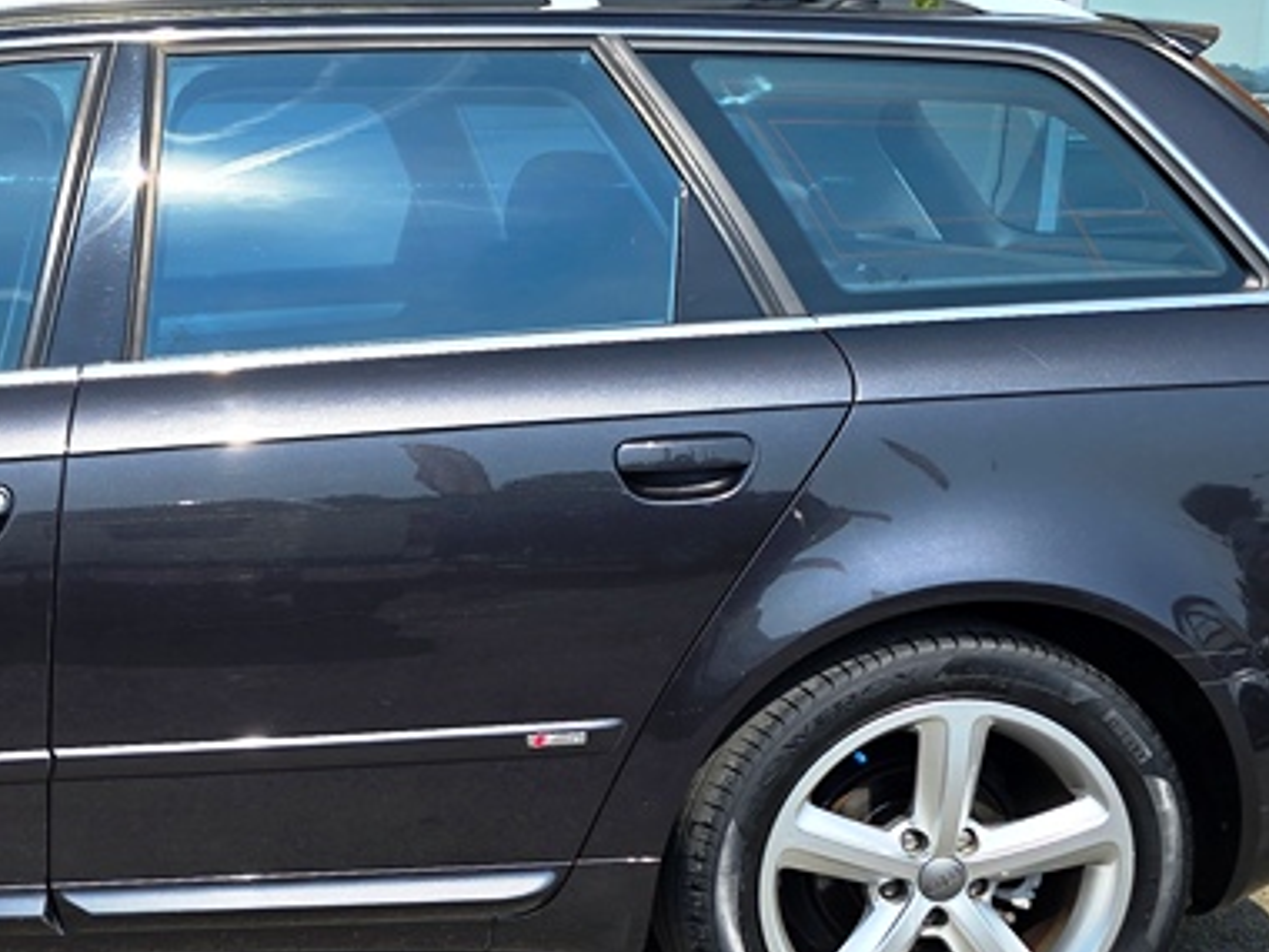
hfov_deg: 28.5
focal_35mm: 62
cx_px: -114
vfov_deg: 23.4
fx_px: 2273
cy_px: 738
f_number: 1.7
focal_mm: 6.3
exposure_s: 1/677
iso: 12
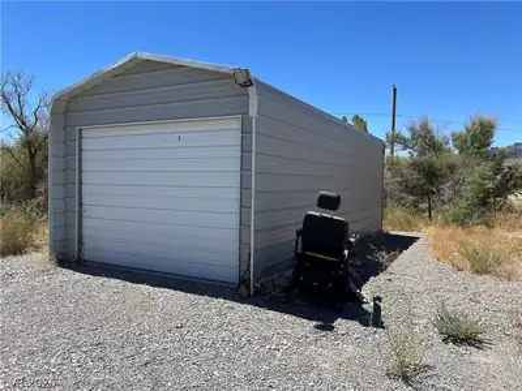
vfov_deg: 53.1
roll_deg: -1.5
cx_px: 261
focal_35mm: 26
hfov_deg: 67.3
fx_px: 392
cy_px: 196
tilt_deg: -2.7
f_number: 1.5
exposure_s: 1/3831
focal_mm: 5.7
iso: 50
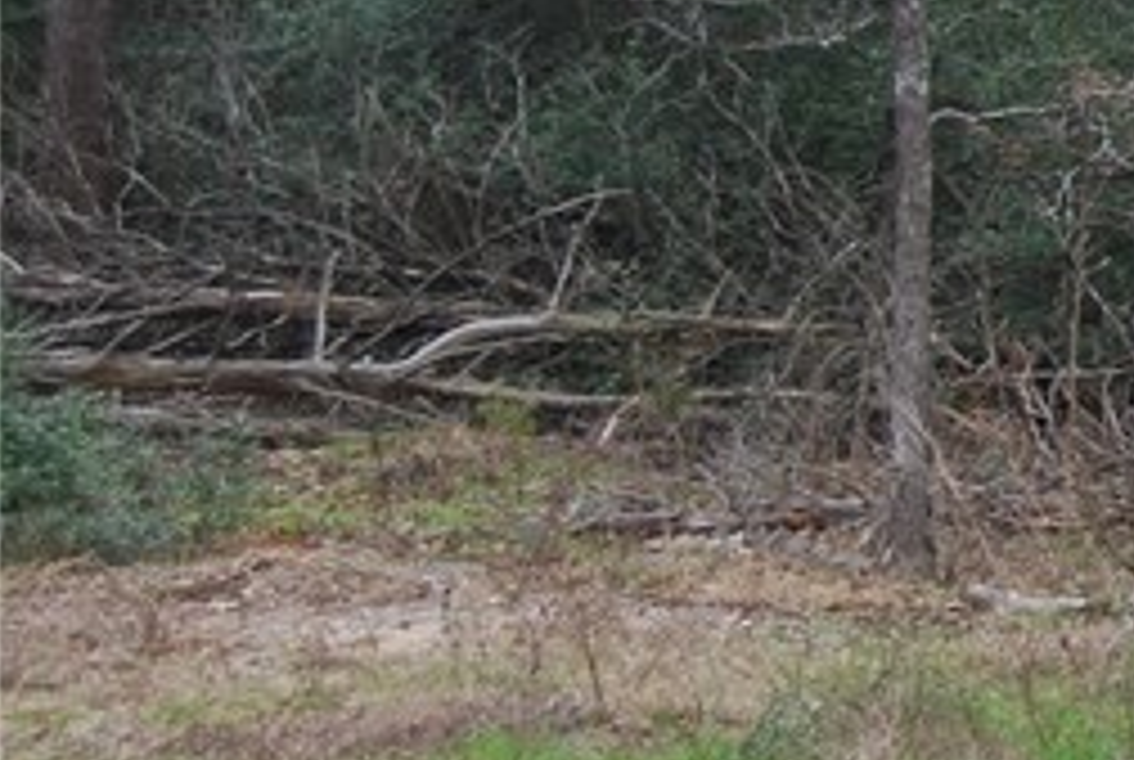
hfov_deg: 9.2
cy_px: -36
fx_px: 6500
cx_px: 2432
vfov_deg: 6.7
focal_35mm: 206
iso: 100
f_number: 5.6
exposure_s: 1/125
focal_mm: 32
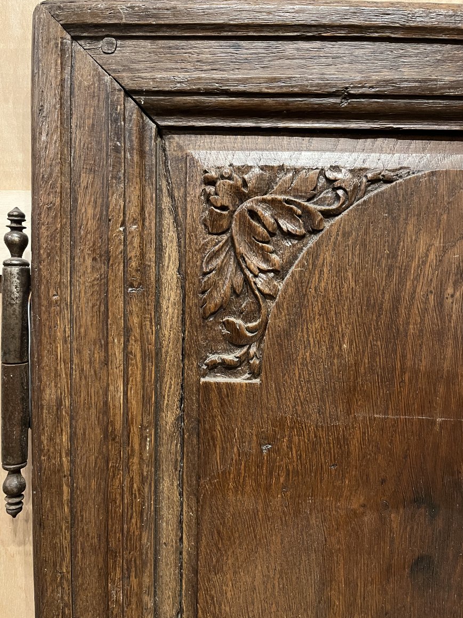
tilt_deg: -12.1
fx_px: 482
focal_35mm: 27
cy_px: 301
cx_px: 231
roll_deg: +0.8
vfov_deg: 65.3
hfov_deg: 51.4
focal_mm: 5.1
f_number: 1.6
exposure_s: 1/33
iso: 500
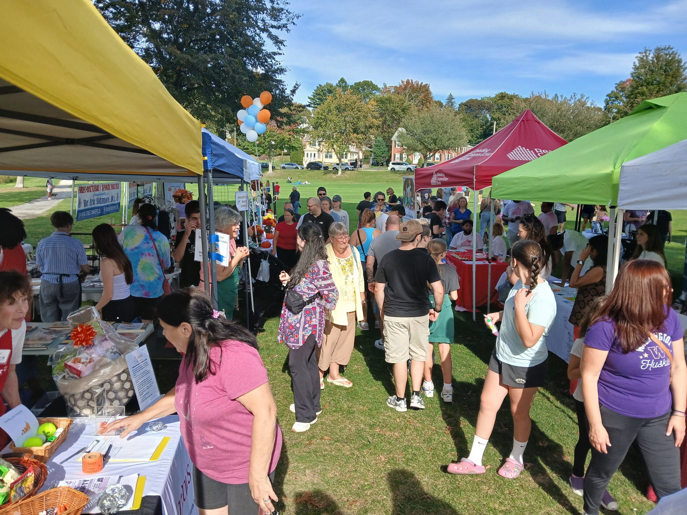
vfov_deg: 53.1
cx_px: 344
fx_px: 516
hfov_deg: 67.3
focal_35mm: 26
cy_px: 258
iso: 20
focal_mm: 3.98
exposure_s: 1/360
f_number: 1.8
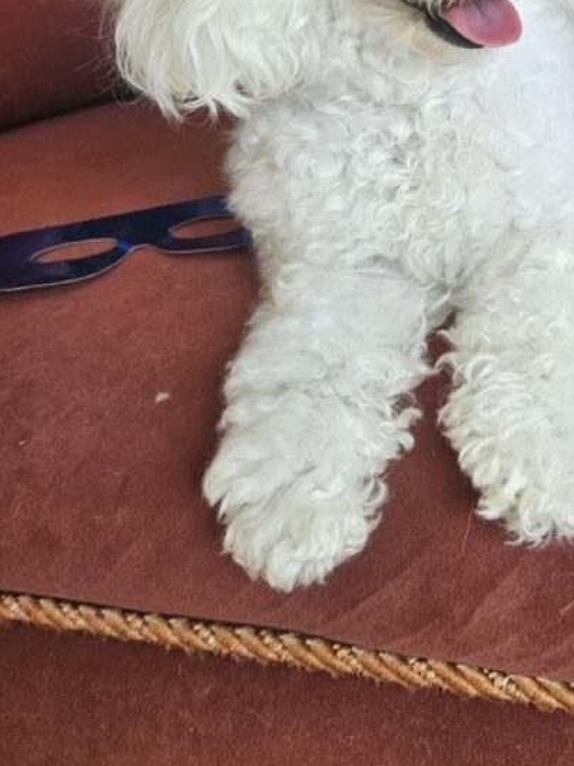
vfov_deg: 40.4
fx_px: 973
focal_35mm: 44
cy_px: 106
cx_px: 535
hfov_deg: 31.1
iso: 50
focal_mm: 5.4
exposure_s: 1/207
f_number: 1.8
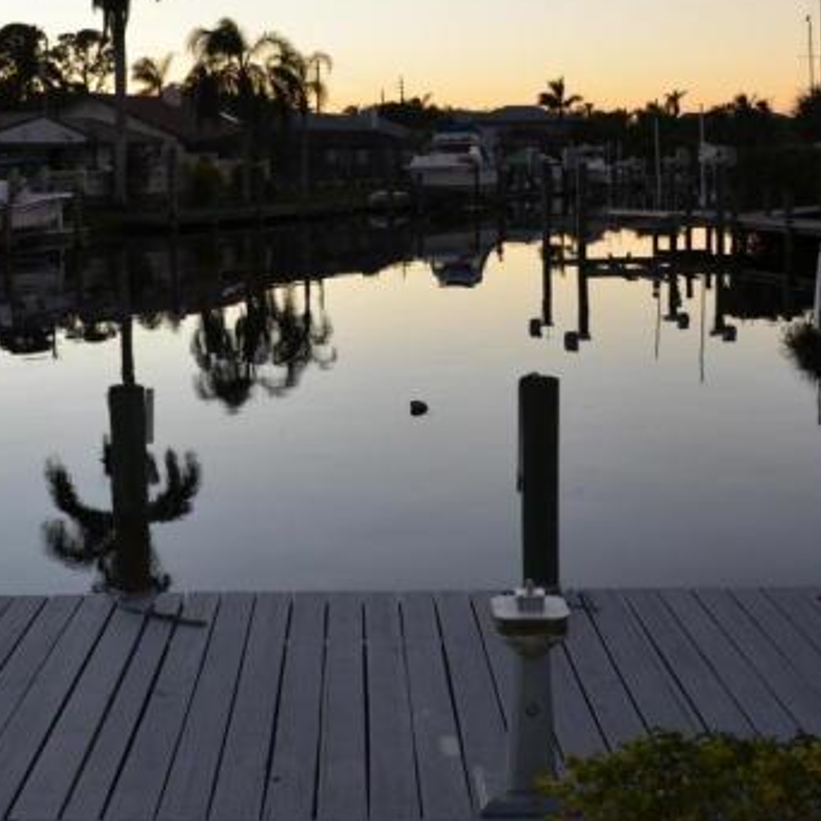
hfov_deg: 31.6
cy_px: 252
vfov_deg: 31.3
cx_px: 340
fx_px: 1449
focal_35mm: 54
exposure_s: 1/100
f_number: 5
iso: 400
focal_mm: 20
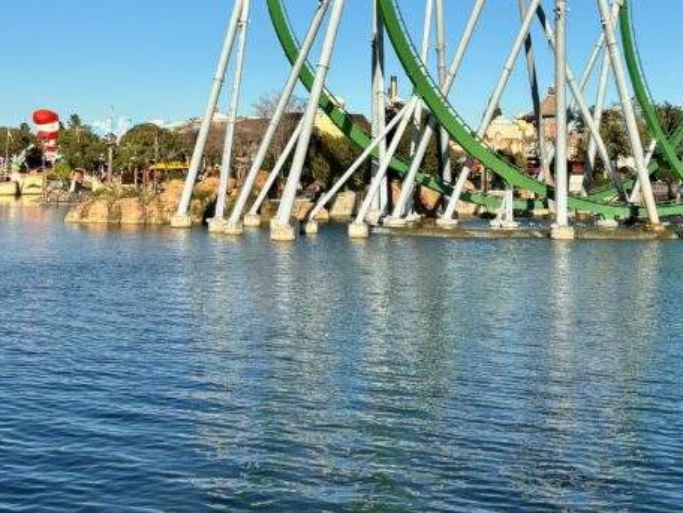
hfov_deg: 33.8
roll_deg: -1.5
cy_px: 78
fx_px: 1125
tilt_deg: +6.0
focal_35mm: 57
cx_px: 312
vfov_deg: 25.1
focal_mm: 5.96
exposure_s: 1/4082
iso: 50
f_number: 1.6
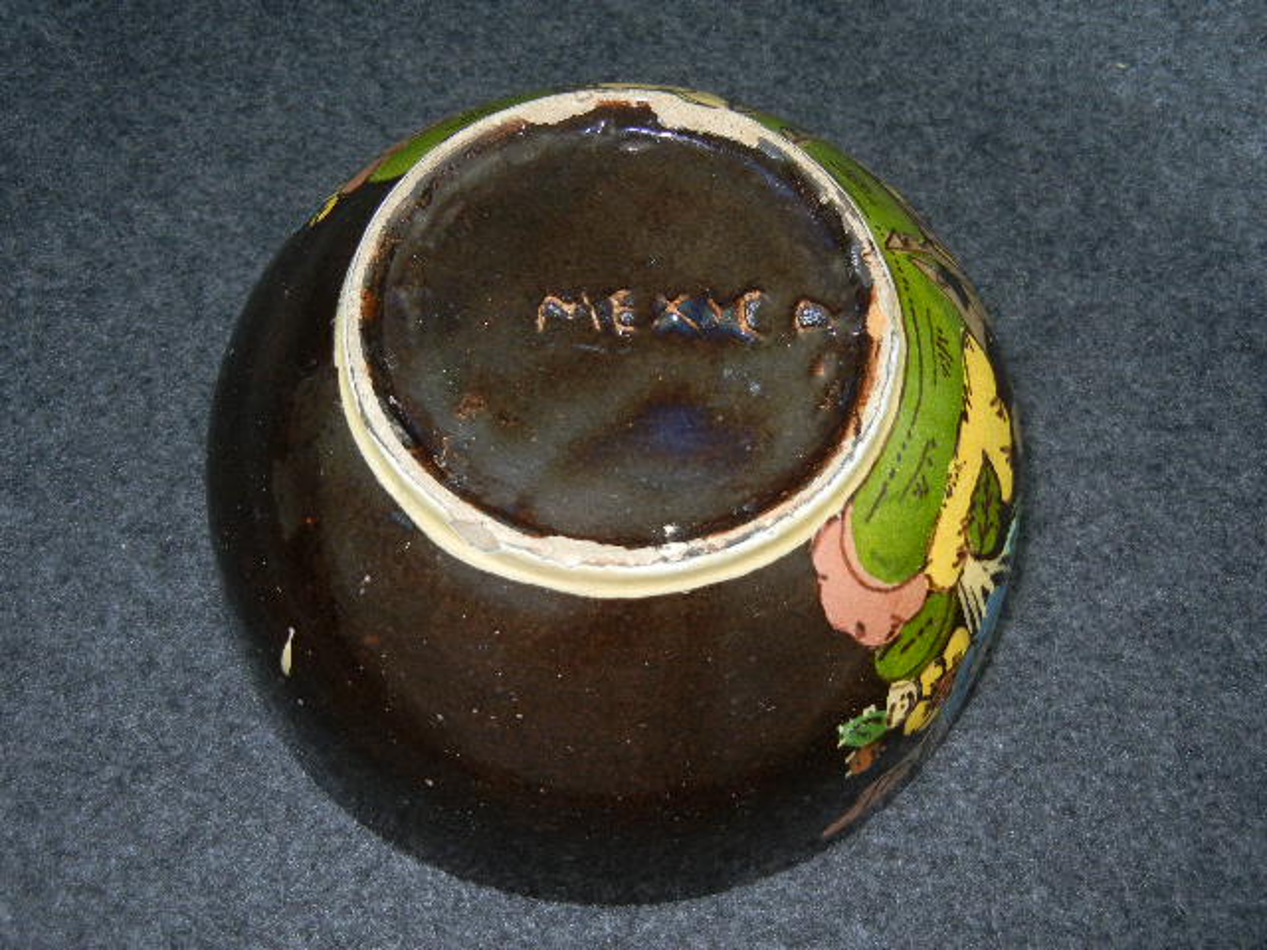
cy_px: 475
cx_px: 634
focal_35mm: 45
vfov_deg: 32.2
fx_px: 1647
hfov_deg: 42.1
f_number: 3.8
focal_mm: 8.1
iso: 593
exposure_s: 1/30
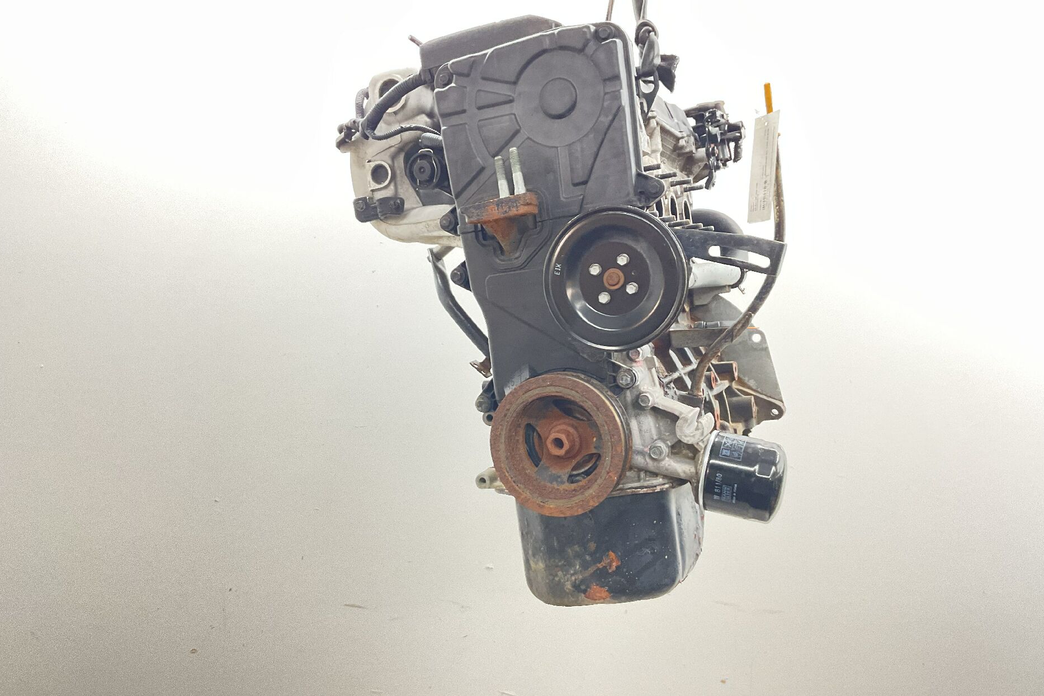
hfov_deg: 60.3
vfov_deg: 42.3
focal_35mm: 31
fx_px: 899
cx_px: 532
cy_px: 317
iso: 160
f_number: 1.8
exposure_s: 1/50
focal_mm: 3
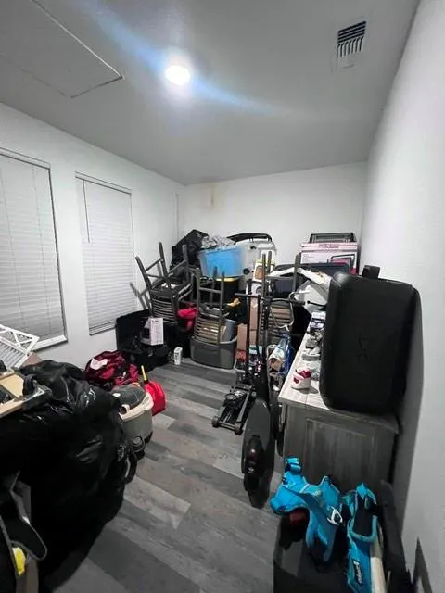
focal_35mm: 13
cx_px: 222
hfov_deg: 89.9
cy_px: 296
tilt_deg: -1.5
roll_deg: +0.9
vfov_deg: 106.2
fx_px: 223
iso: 1000
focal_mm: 1.57
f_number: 1.8
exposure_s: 1/40
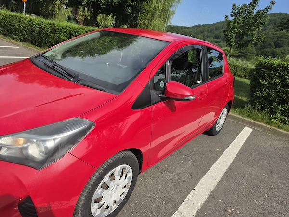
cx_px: 144
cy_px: 108
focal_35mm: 23
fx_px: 192
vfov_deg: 58.9
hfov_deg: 73.9
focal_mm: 6.5
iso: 64
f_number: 1.4
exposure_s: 1/5775
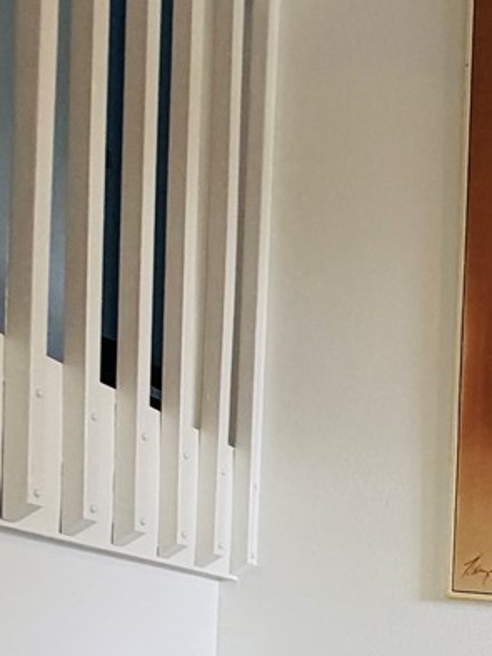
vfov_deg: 29.2
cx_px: 926
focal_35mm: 57
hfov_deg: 18.7
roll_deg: -4.9
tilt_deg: -4.1
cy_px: 785
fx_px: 1080
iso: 200
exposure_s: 1/120
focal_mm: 2.22
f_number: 2.2
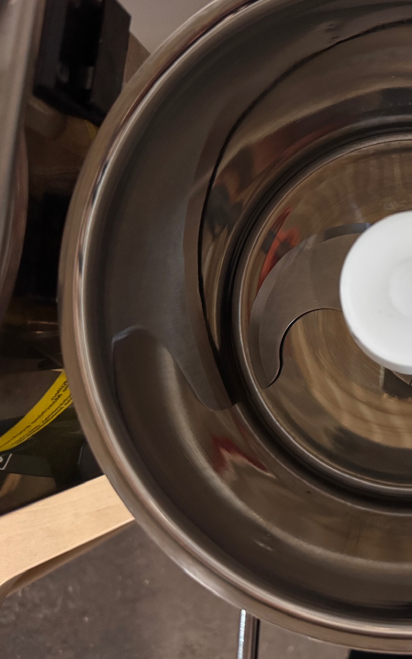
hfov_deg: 30.6
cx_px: 434
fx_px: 683
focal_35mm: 38
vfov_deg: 51.5
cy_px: 302
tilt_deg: -87.6
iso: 800
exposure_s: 1/25
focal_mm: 6.76
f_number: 1.78
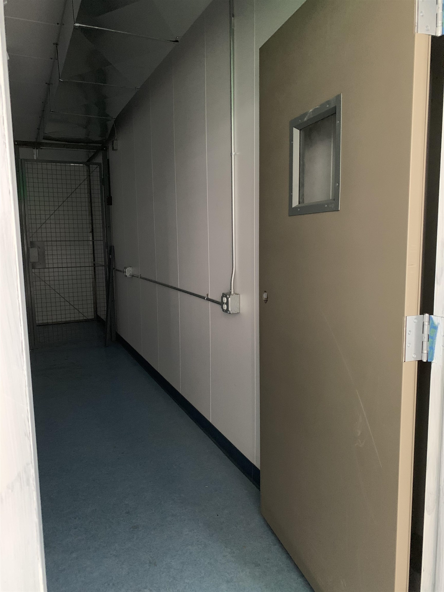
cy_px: 296
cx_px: 222
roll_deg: +0.5
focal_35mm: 26
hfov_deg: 53.1
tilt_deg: -6.5
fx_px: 445
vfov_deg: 67.3
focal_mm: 4.25
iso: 800
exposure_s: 1/27
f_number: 1.8
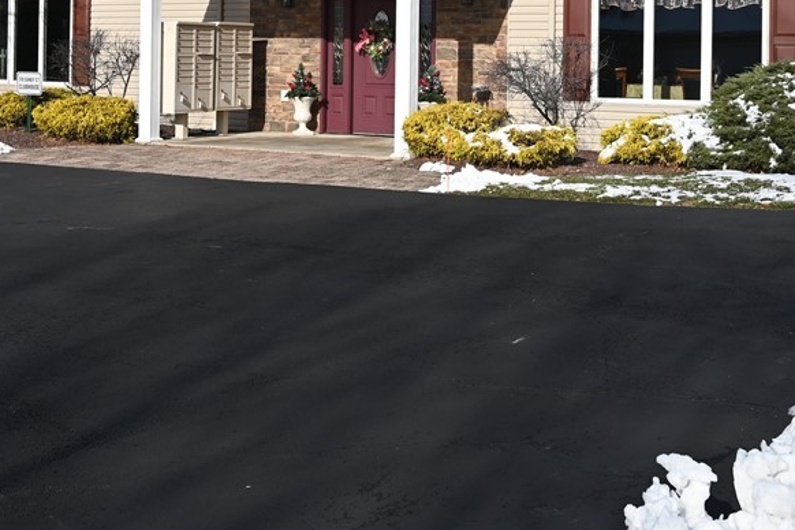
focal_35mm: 56
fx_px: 1237
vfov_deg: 23.5
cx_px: 400
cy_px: 50
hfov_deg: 35.6
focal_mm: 30
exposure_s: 1/400
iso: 100
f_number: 7.1
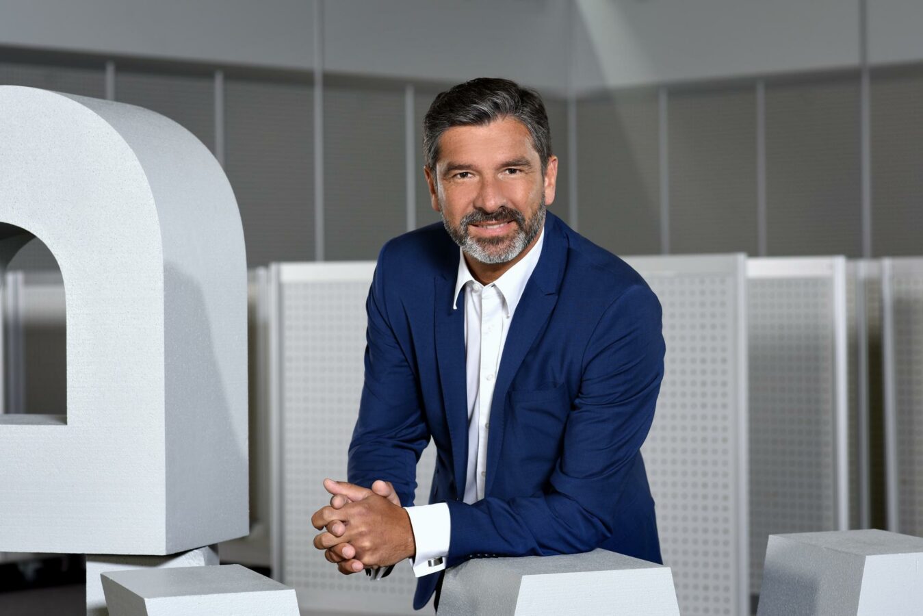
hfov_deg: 23.9
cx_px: 462
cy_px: 308
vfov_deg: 16.1
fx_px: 2180
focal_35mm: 85
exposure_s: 1/100
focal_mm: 85
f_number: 5
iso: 200
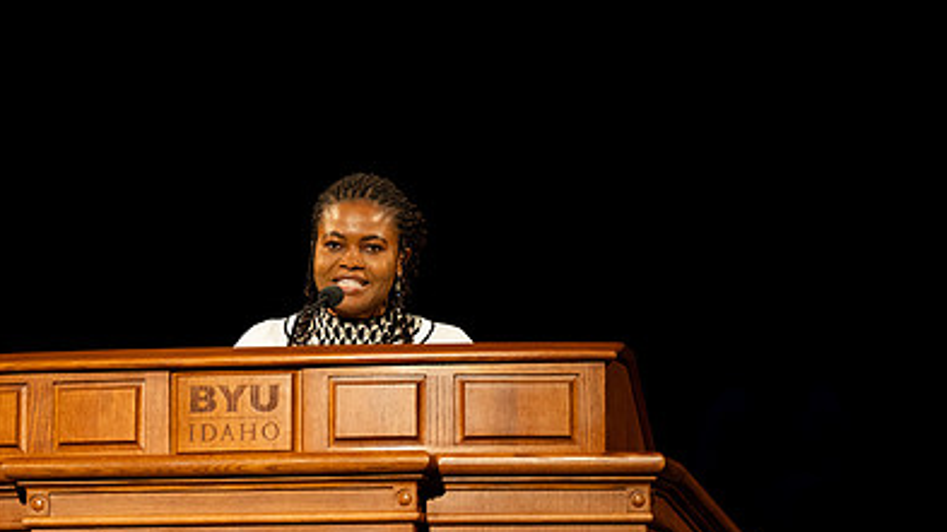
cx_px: 267
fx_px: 7759
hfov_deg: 7.0
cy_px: 280
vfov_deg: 3.9
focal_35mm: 309
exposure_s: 1/250
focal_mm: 200
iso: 2000
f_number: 2.8
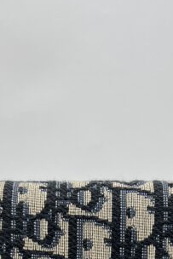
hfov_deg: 15.0
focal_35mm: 91
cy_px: 345
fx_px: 655
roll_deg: +0.2
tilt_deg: -6.3
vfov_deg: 20.3
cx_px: 109
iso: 32
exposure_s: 1/114
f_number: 1.5
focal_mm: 5.7
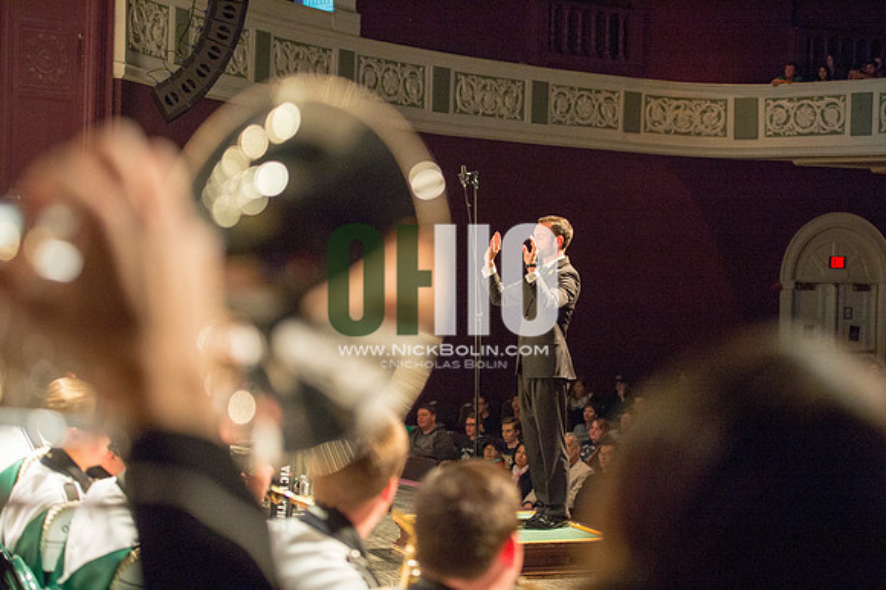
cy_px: 295
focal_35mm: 70
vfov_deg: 19.4
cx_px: 443
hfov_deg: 28.9
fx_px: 1722
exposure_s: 1/160
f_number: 2.8
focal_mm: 70
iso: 2500
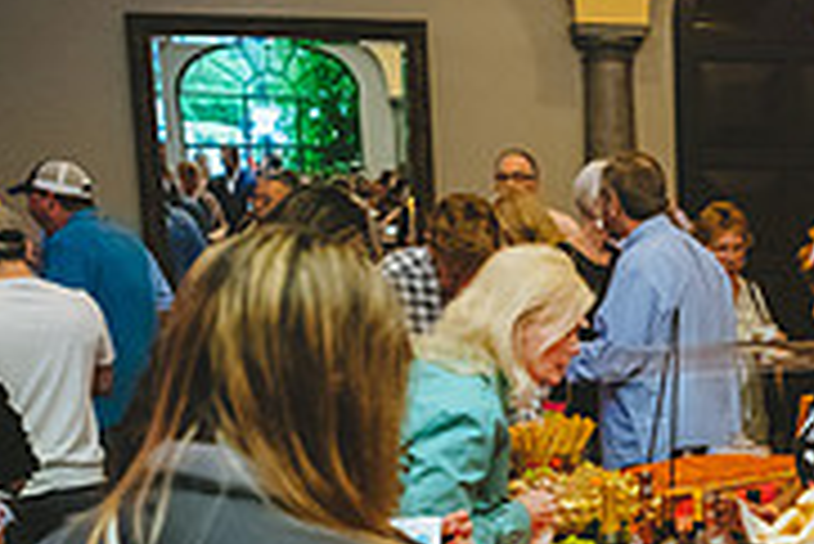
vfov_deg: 17.3
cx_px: 976
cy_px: 546
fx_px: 1742
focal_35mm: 77
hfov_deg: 23.9
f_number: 2.8
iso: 2000
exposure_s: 1/200
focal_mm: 24
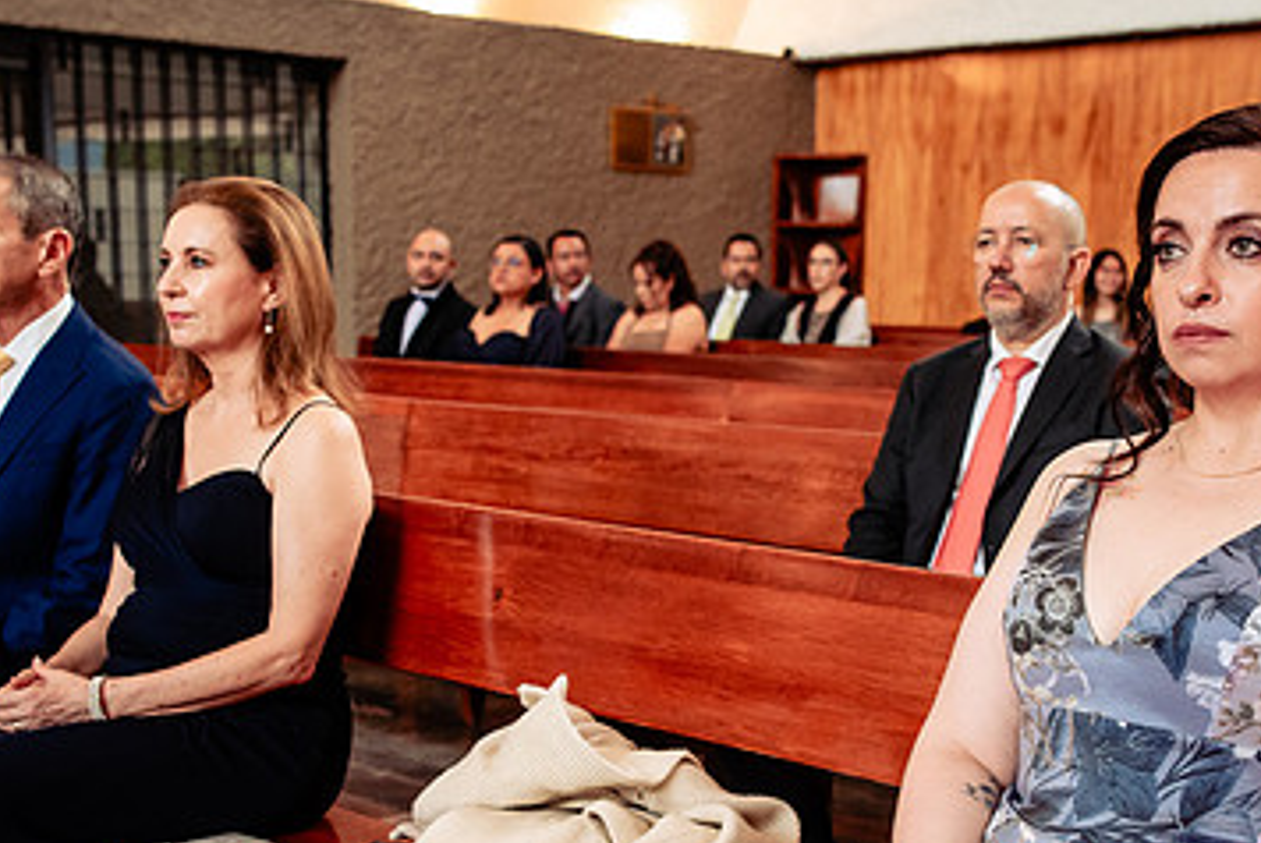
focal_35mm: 57
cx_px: 613
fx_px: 1998
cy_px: 618
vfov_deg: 23.6
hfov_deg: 35.0
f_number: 4.5
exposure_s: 1/125
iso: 1600
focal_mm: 35
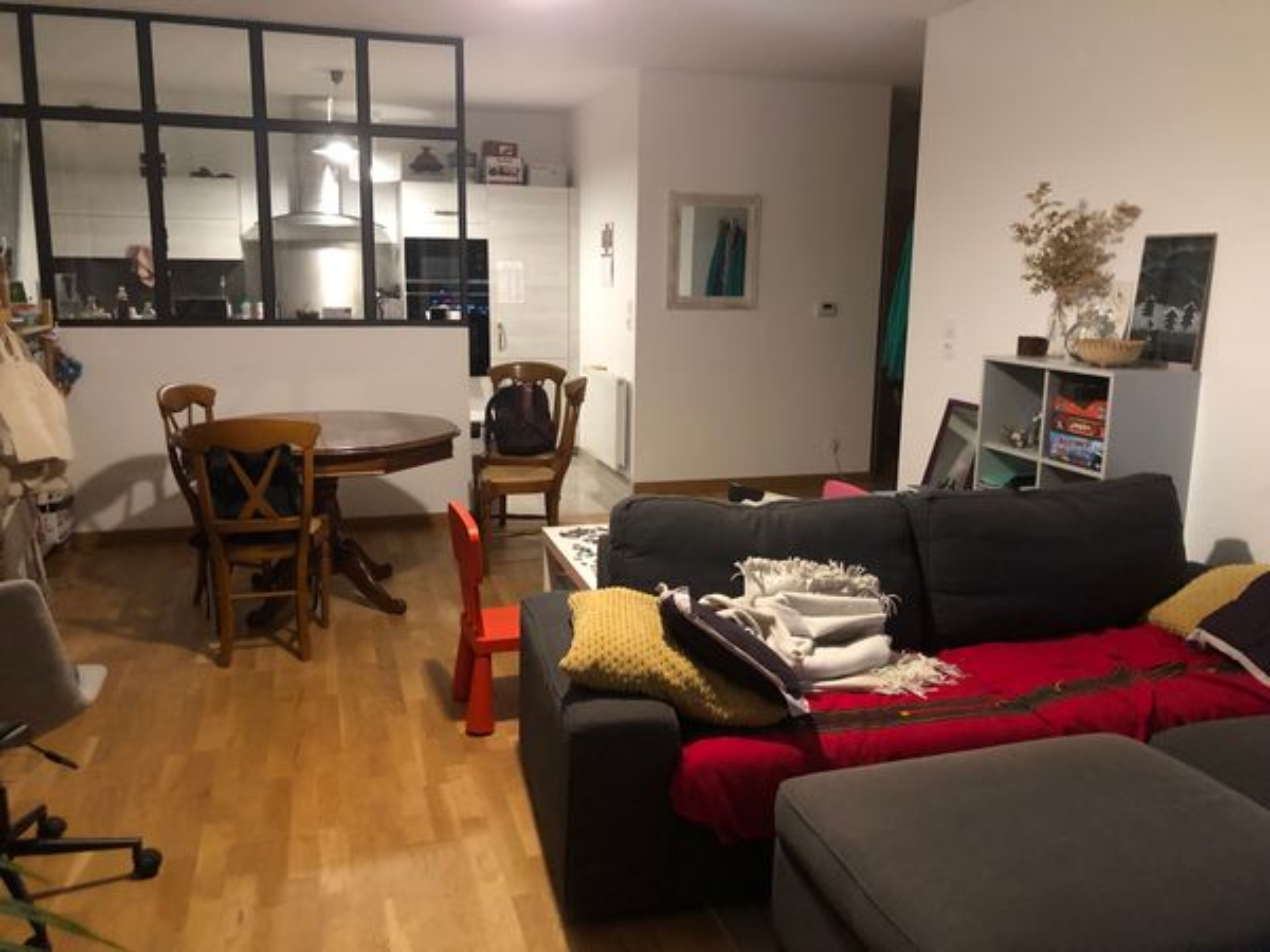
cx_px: 635
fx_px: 1027
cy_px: 476
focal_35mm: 28
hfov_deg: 63.4
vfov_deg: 49.7
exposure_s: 1/4
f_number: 1.8
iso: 100
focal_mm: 3.99
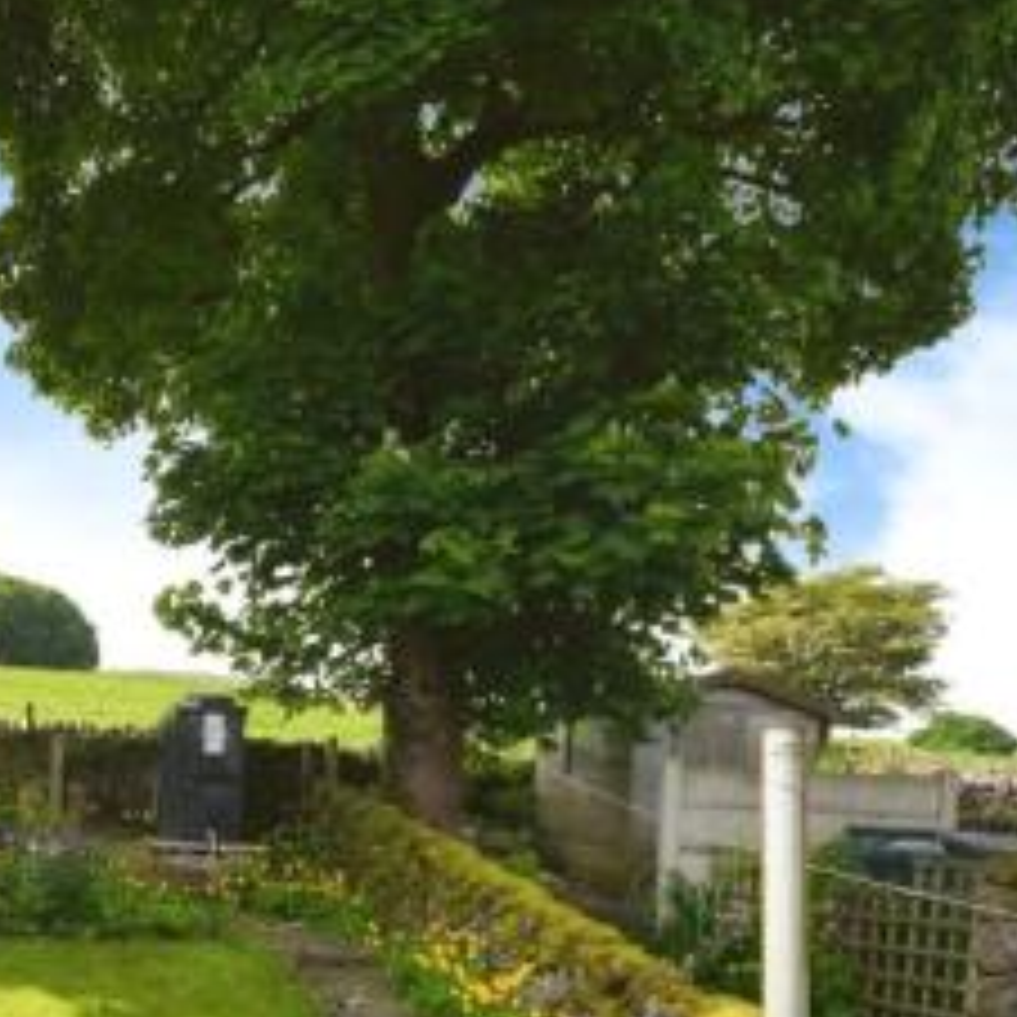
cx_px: -25
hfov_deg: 39.1
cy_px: 785
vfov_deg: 43.2
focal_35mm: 37
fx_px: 1230
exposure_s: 1/800
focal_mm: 10
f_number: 8
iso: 400
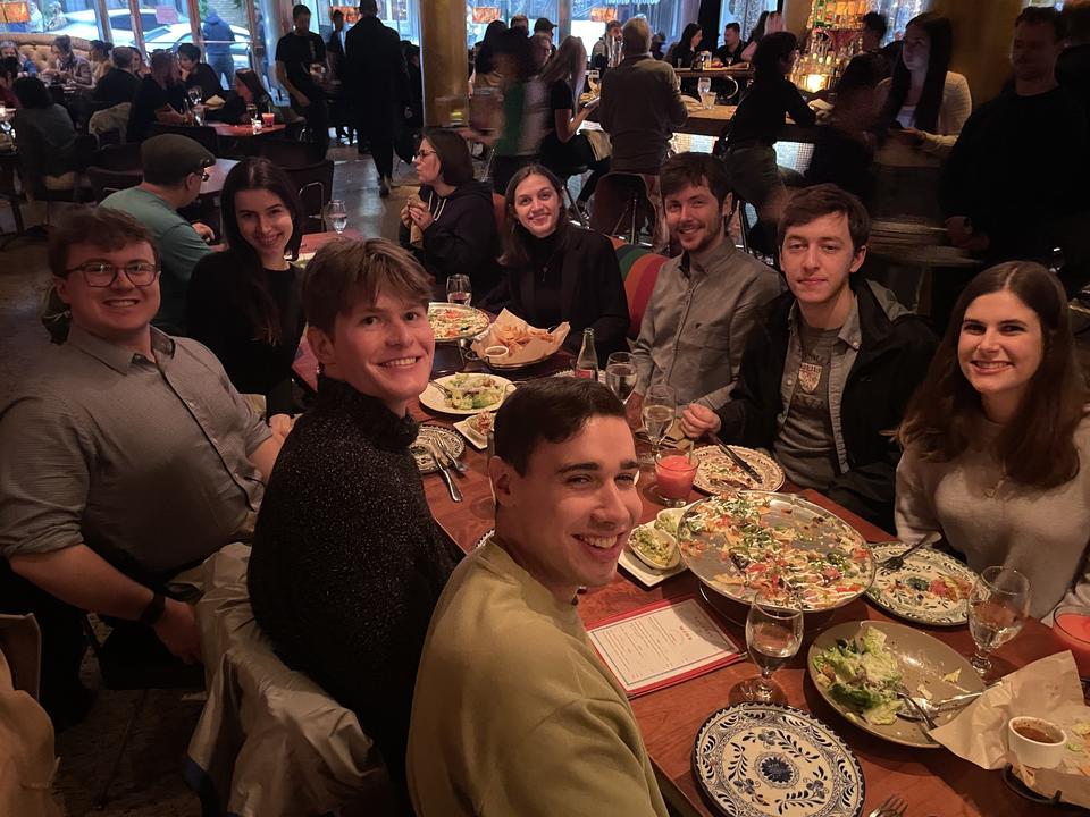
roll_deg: -1.6
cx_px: 545
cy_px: 408
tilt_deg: -25.5
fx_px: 819
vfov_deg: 53.1
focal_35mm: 26
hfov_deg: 67.3
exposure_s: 1/15
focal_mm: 4.2
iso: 1000
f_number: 1.6
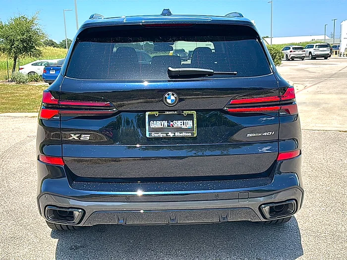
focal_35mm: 36
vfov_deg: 39.7
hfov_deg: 51.4
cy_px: 130
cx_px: 174
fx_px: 361
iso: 80
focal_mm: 6.86
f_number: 1.78
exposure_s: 1/3497
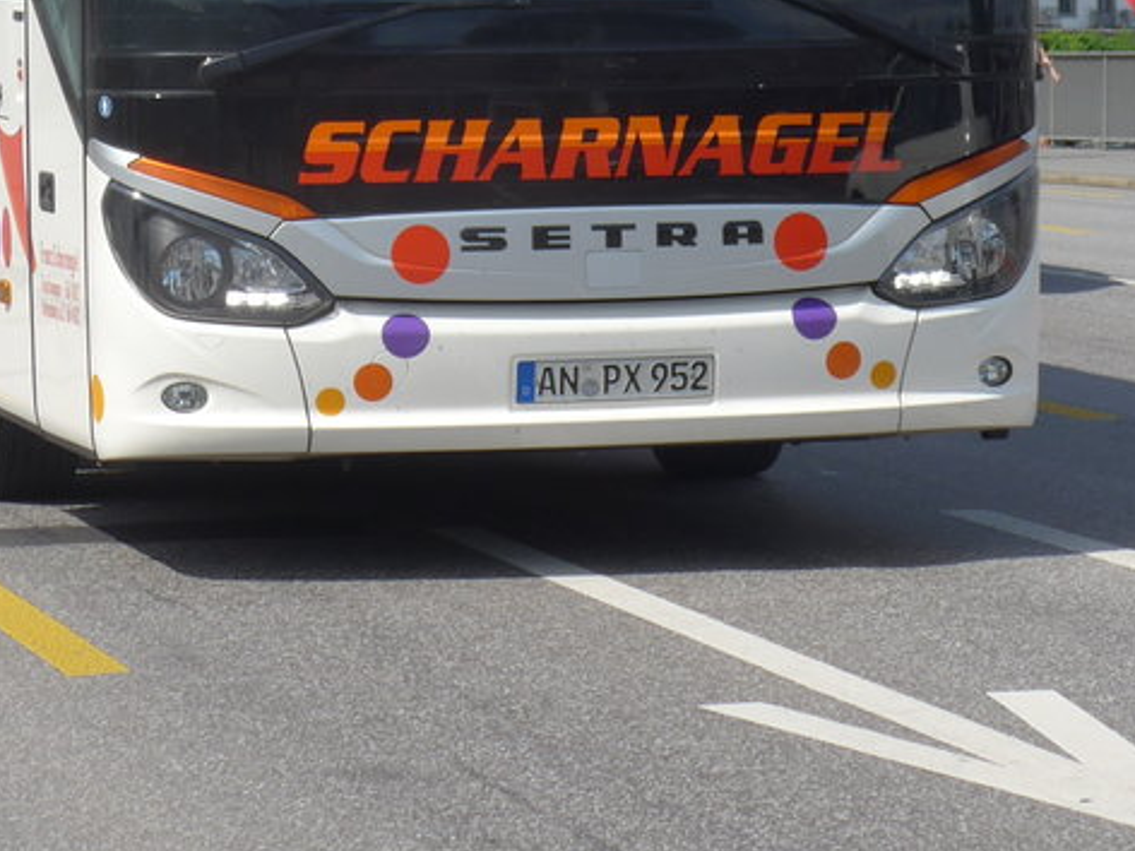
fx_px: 6164
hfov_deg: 10.5
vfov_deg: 7.8
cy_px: -216
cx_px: 551
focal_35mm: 188
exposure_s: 1/800
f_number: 4.2
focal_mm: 15
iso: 80
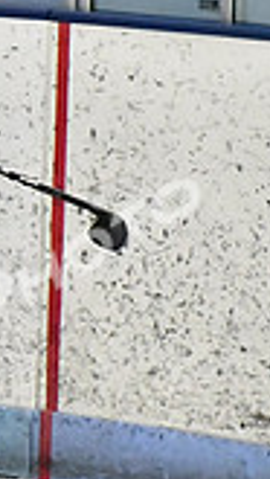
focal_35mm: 1106
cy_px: 94
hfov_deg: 1.1
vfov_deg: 2.0
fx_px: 14055
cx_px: -476
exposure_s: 1/1600
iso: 6400
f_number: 2.8
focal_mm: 200
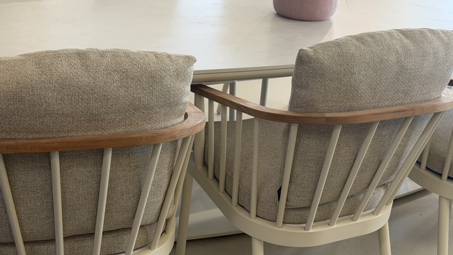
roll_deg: -3.9
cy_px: 119
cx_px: 224
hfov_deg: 39.2
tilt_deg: -23.1
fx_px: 637
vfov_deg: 22.6
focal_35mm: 53
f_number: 1.78
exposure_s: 1/100
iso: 80
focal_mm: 6.76
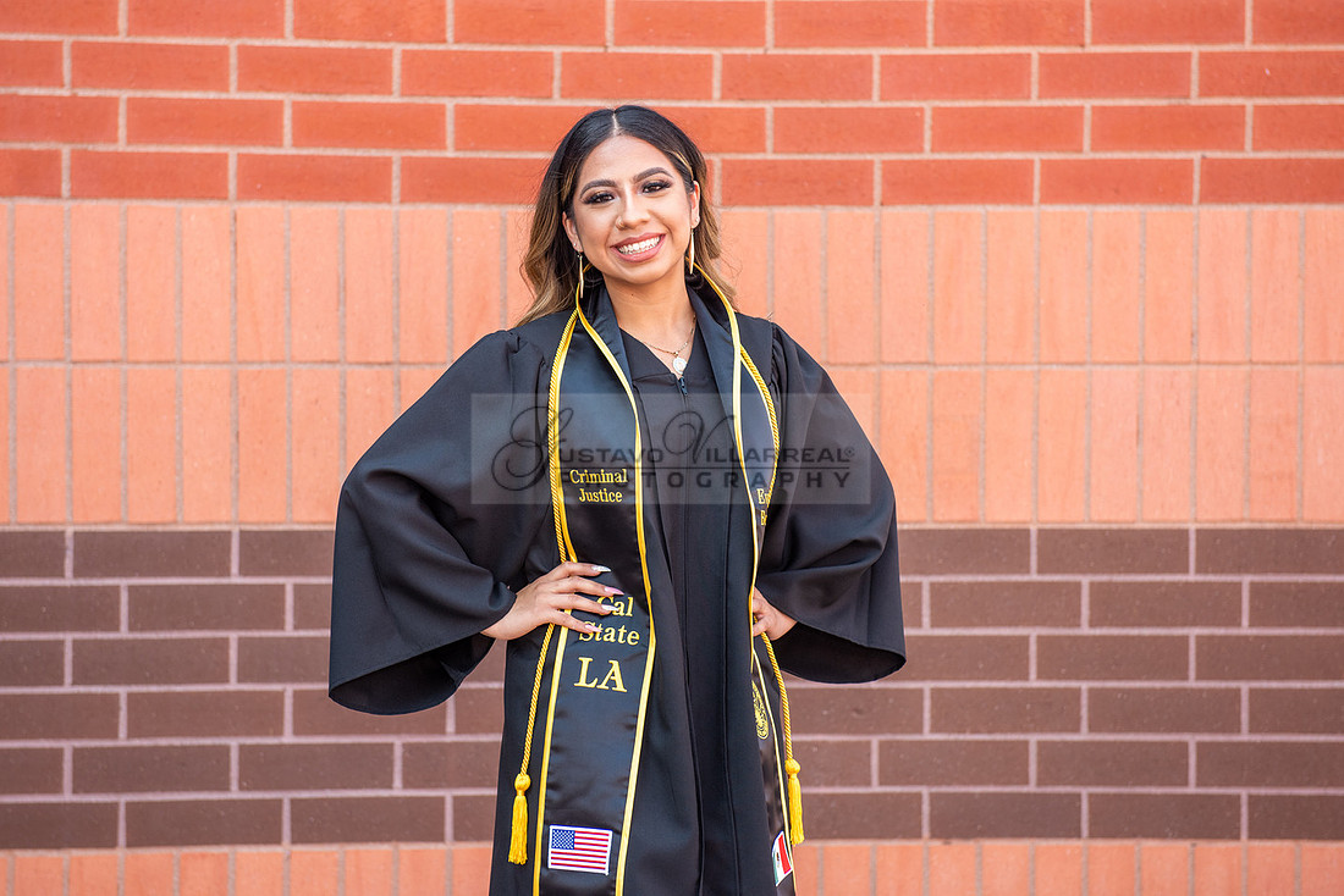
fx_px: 2846
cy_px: 408
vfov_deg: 17.9
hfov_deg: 26.6
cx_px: 633
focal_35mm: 76
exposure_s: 1/160
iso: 200
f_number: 4.5
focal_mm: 70
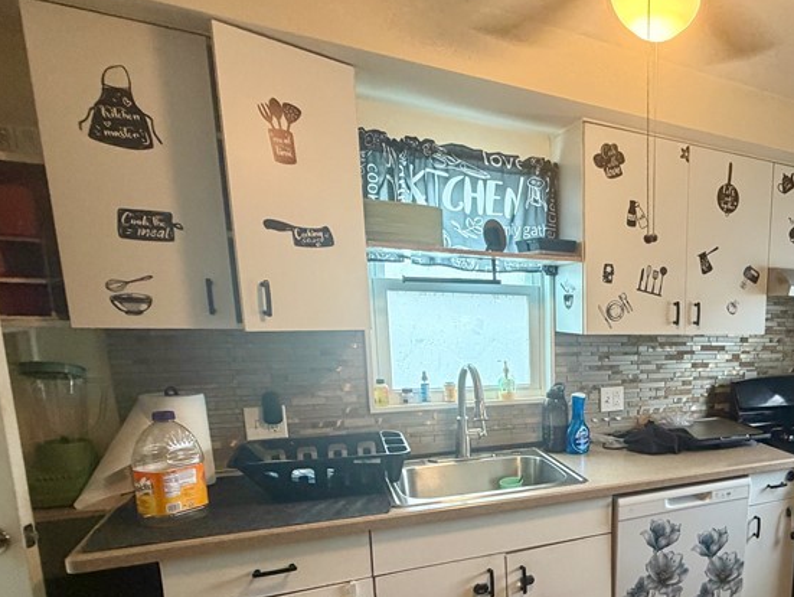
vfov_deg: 51.6
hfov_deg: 59.2
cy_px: 420
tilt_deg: -8.5
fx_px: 597
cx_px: 687
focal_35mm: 26
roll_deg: -0.7
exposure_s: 1/60
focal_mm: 2.22
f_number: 2.2
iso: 320
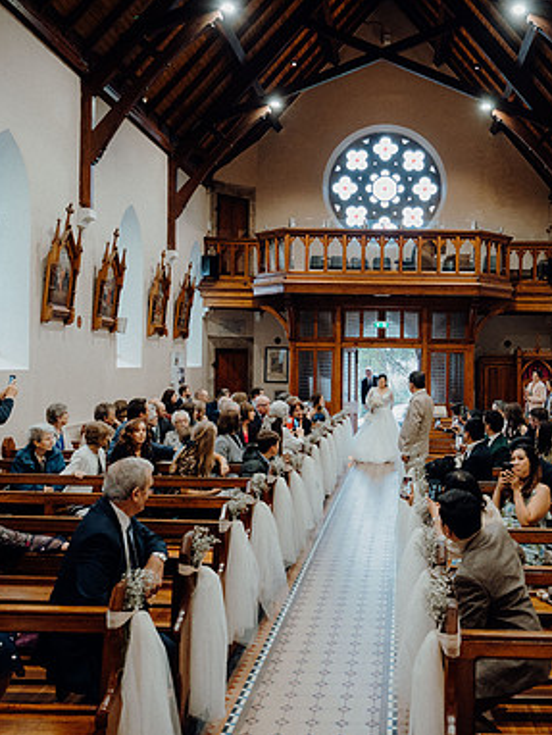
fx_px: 743
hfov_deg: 40.1
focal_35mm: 35
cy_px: 367
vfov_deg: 52.6
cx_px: 383
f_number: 3.5
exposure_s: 1/160
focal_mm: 24
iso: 2000
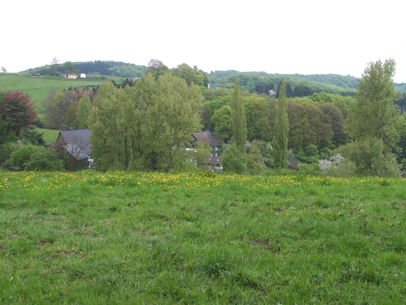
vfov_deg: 24.4
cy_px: 154
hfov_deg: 32.2
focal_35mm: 60
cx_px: 203
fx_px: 704
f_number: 3.2
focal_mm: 9.8
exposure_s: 1/180
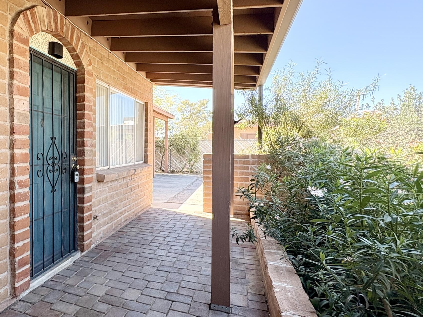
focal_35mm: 25
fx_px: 305
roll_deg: +0.4
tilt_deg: +0.2
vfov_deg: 54.9
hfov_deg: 64.6
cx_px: 99
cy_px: 153
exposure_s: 1/183
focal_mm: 2.22
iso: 64
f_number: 2.2
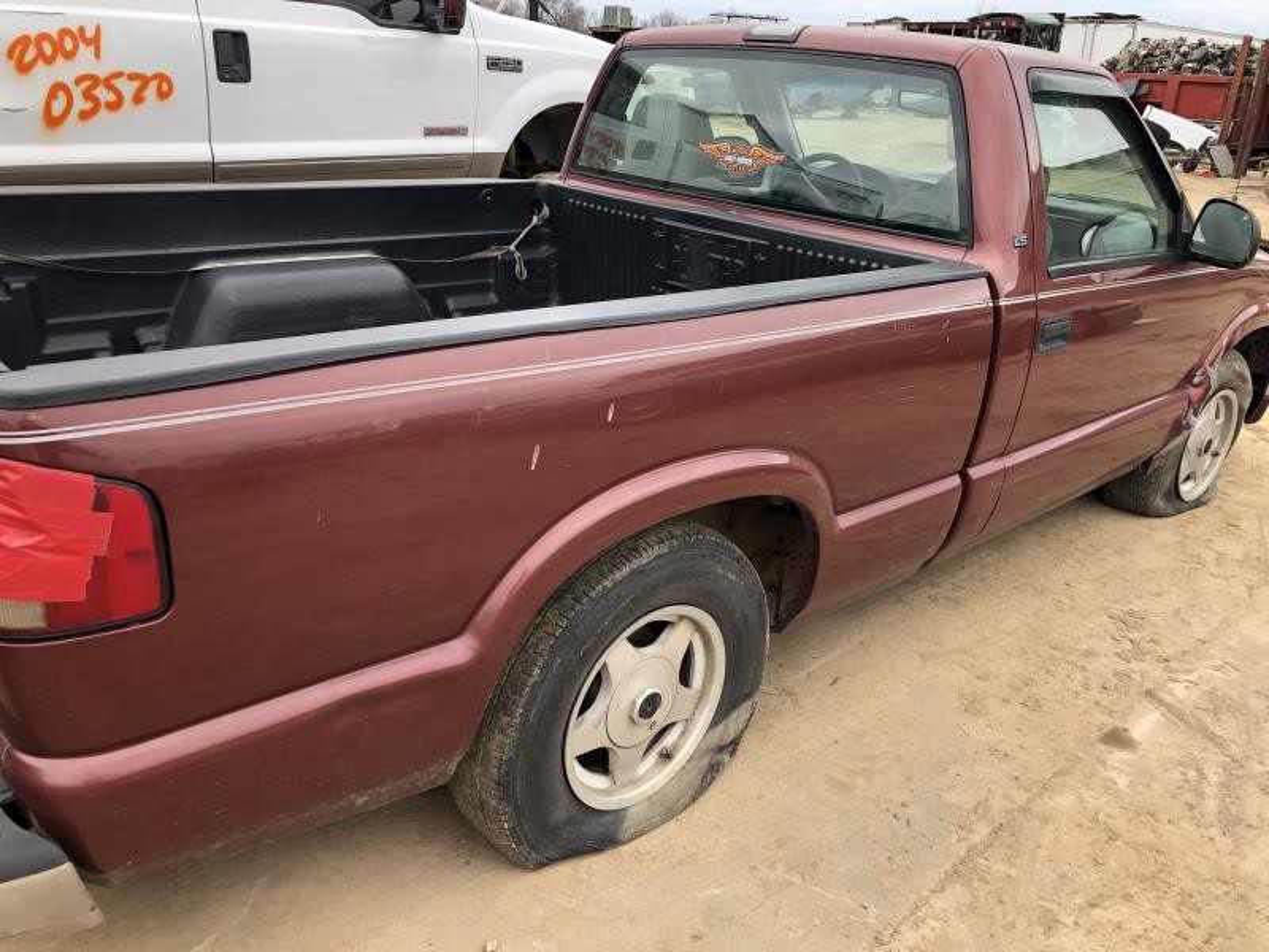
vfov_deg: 49.7
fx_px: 1026
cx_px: 634
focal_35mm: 28
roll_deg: -4.8
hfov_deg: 63.4
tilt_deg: -21.3
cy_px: 476
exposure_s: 1/251
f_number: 1.8
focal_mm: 3.99
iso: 20
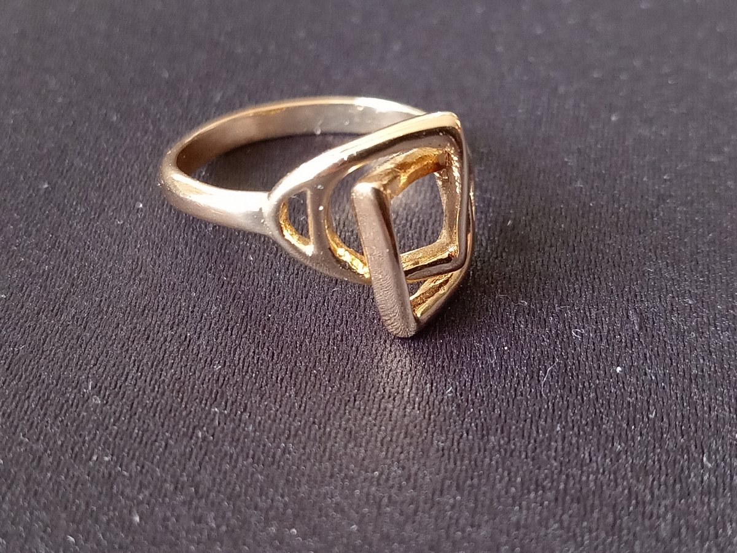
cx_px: 368
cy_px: 276
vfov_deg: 29.1
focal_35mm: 50
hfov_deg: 38.2
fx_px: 1065
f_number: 1.8
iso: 1064
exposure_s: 1/16.7
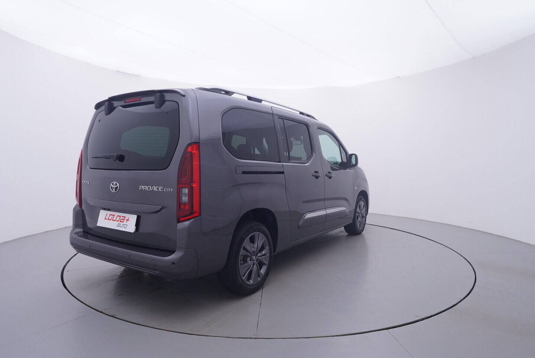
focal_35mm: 22
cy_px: 179
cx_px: 268
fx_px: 335
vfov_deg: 56.2
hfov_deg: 77.3
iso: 200
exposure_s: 1/80
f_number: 5
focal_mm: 15
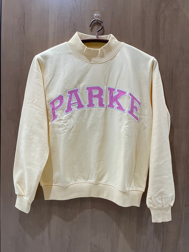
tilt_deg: -3.3
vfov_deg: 67.3
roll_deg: -1.7
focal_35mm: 26
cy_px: 126
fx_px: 189
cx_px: 94
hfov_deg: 53.1
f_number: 1.6
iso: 125
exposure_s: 1/77
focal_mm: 4.2
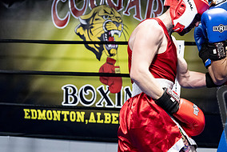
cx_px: 219
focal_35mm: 100
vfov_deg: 13.7
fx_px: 631
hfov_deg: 19.9
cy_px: 100
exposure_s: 1/1000
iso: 8000
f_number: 2.8
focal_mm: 49
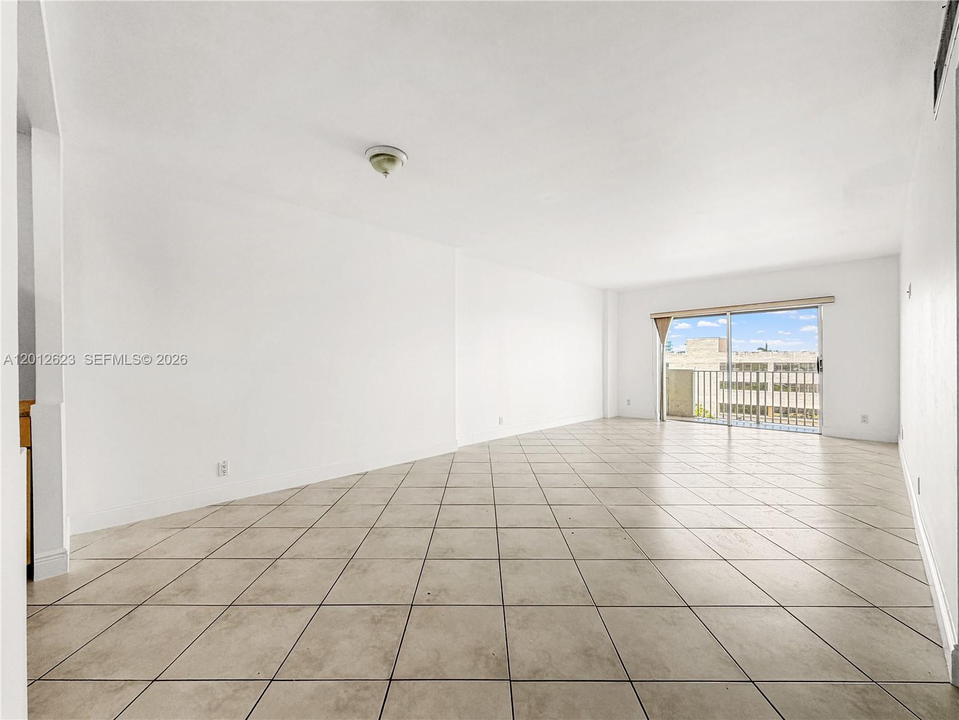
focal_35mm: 14
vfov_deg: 85.7
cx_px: 480
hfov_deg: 102.1
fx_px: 388
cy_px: 360
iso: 50
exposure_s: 1/160
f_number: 2.2
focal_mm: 2.22
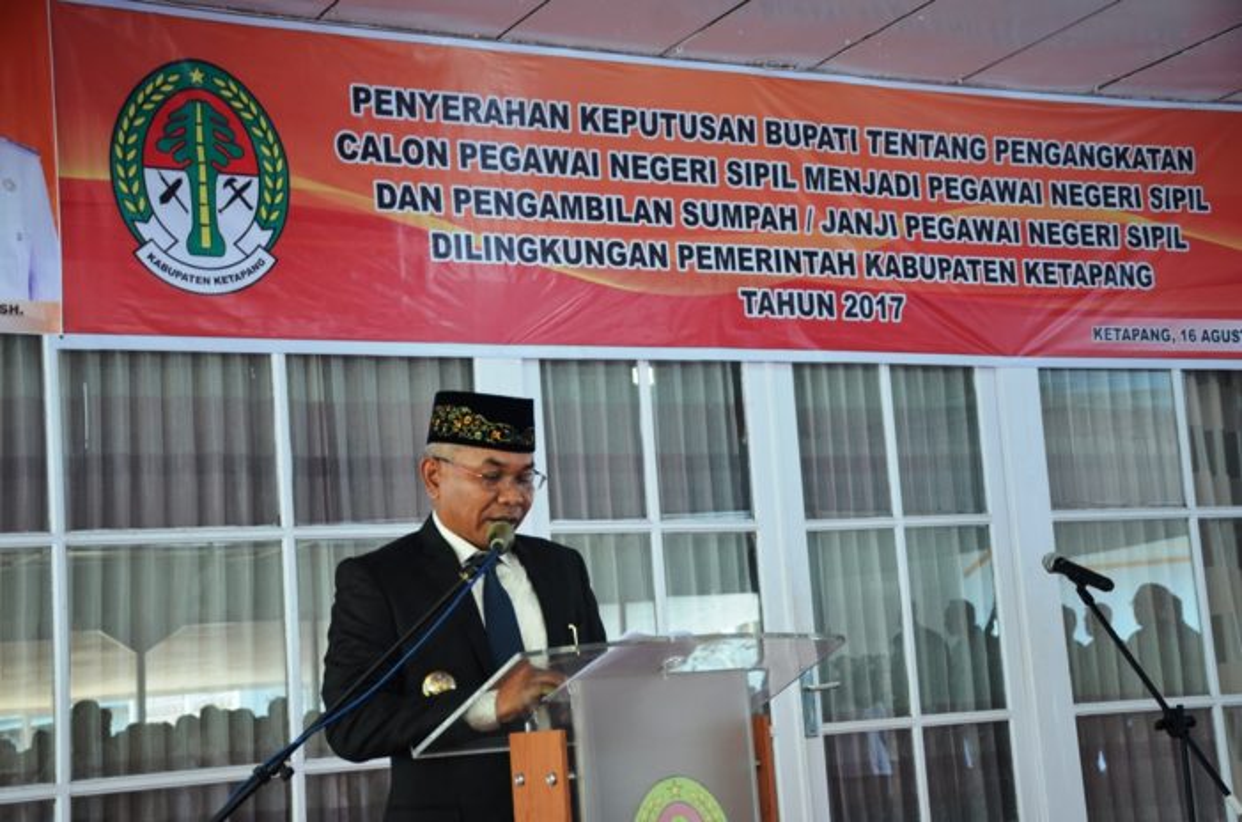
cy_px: 411
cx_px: 621
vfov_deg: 22.5
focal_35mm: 60
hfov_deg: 33.5
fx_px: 2065
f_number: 4.5
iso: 640
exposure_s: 1/60
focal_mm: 40
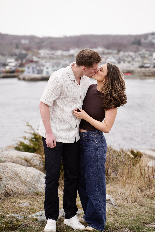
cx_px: 80
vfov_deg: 23.1
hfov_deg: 15.5
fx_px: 568
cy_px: 109
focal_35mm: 88
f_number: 2.8
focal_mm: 75
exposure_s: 1/800
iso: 100
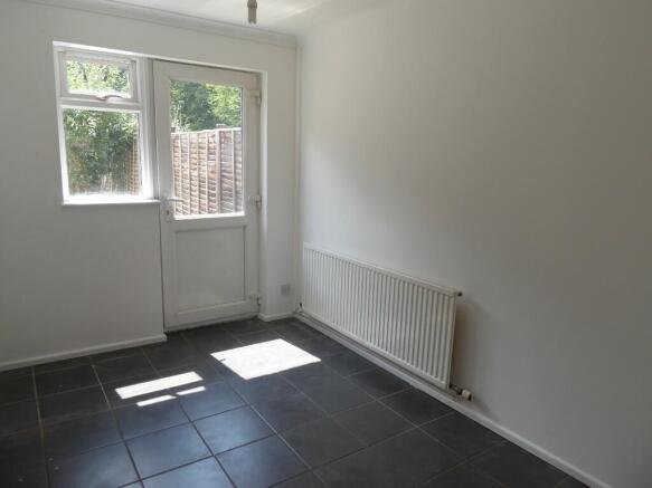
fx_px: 452
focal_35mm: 24
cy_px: 244
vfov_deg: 56.8
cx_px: 326
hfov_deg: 71.6
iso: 80
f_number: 3.5
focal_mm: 4.3
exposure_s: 1/80
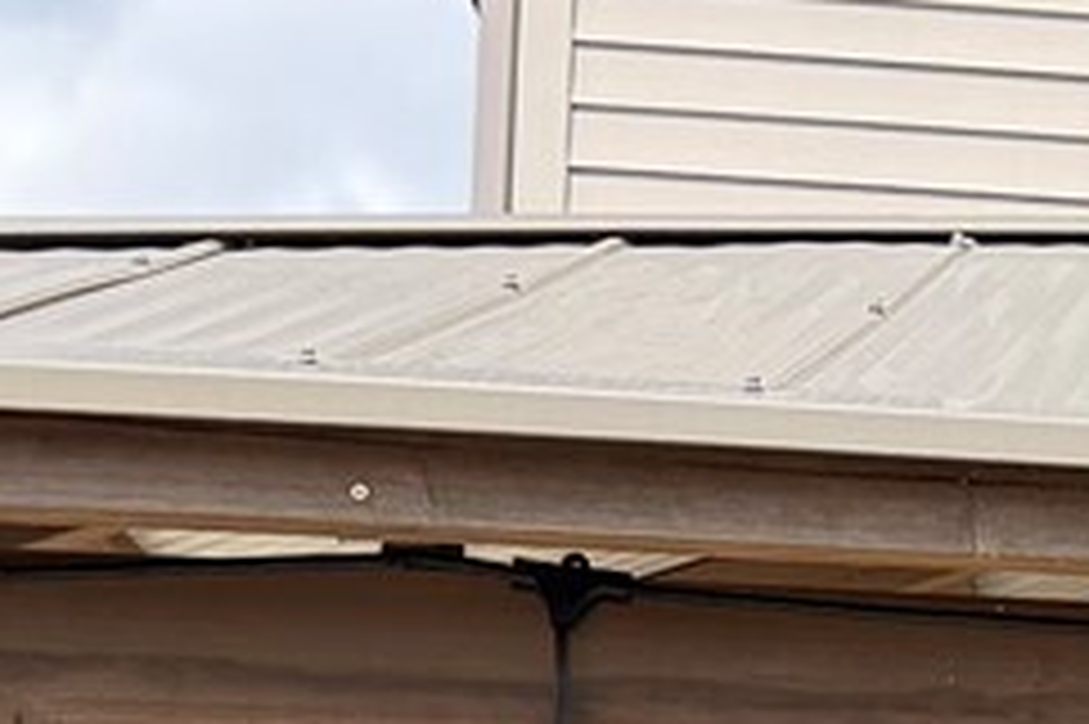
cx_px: 2300
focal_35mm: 165
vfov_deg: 8.1
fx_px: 4988
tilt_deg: +7.4
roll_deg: +0.5
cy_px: 1084
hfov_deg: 11.1
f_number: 1.78
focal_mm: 6.76
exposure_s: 1/1314
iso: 100
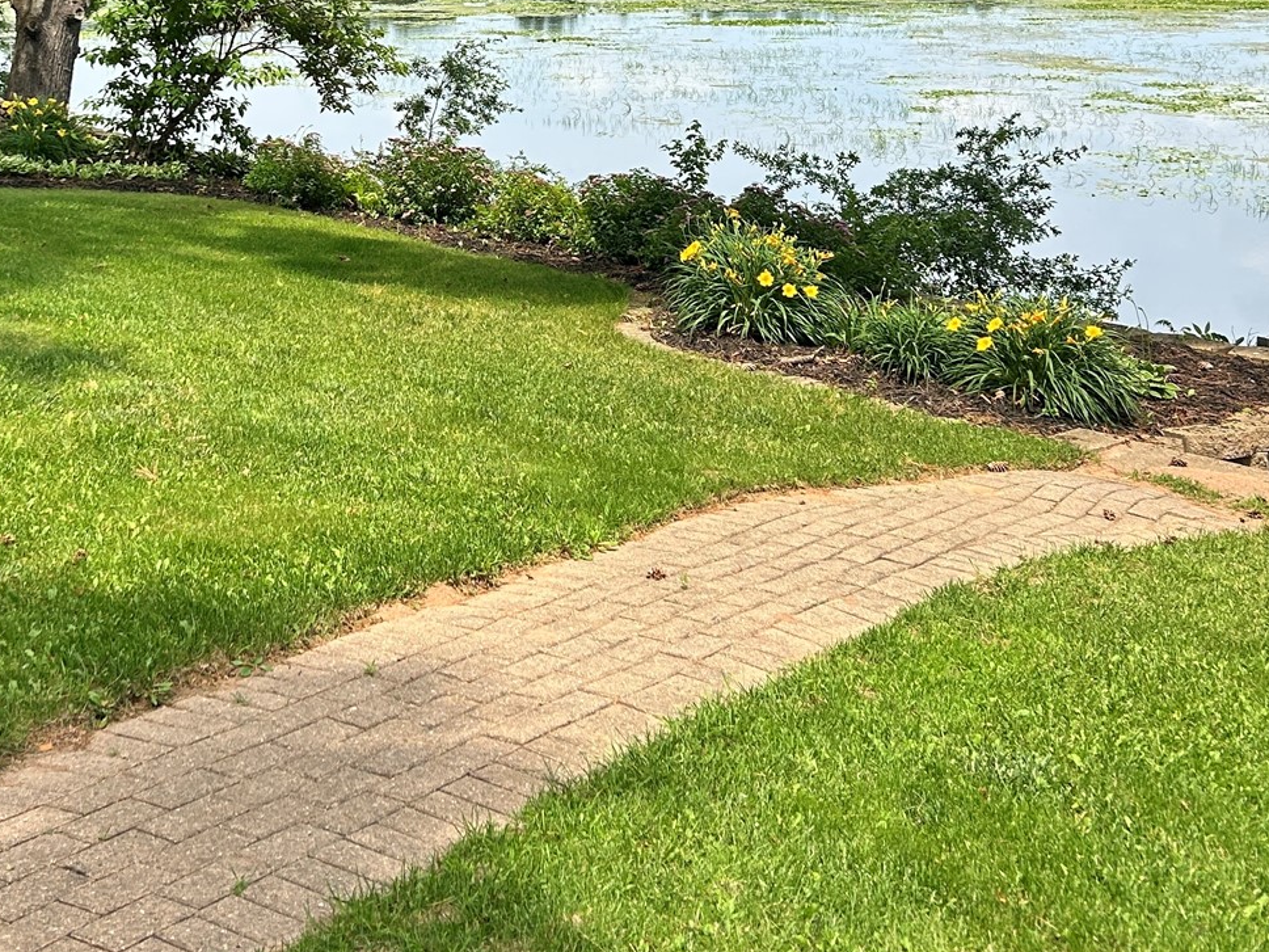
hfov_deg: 34.4
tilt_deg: -1.9
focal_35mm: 55
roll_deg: -0.1
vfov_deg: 25.2
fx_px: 2016
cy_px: -21
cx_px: 362
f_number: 1.5
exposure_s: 1/1838
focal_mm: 5.7
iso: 50
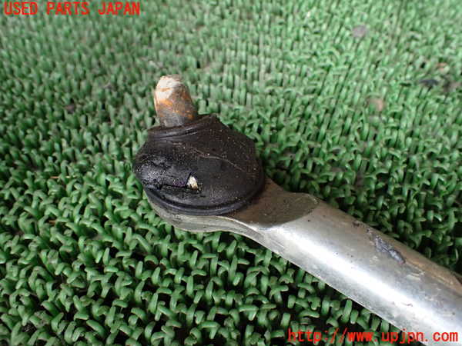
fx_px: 400
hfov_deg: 60.0
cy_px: 173
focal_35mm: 30
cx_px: 231
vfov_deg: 46.8
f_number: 2.3
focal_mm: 5.4
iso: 400
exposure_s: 1/125
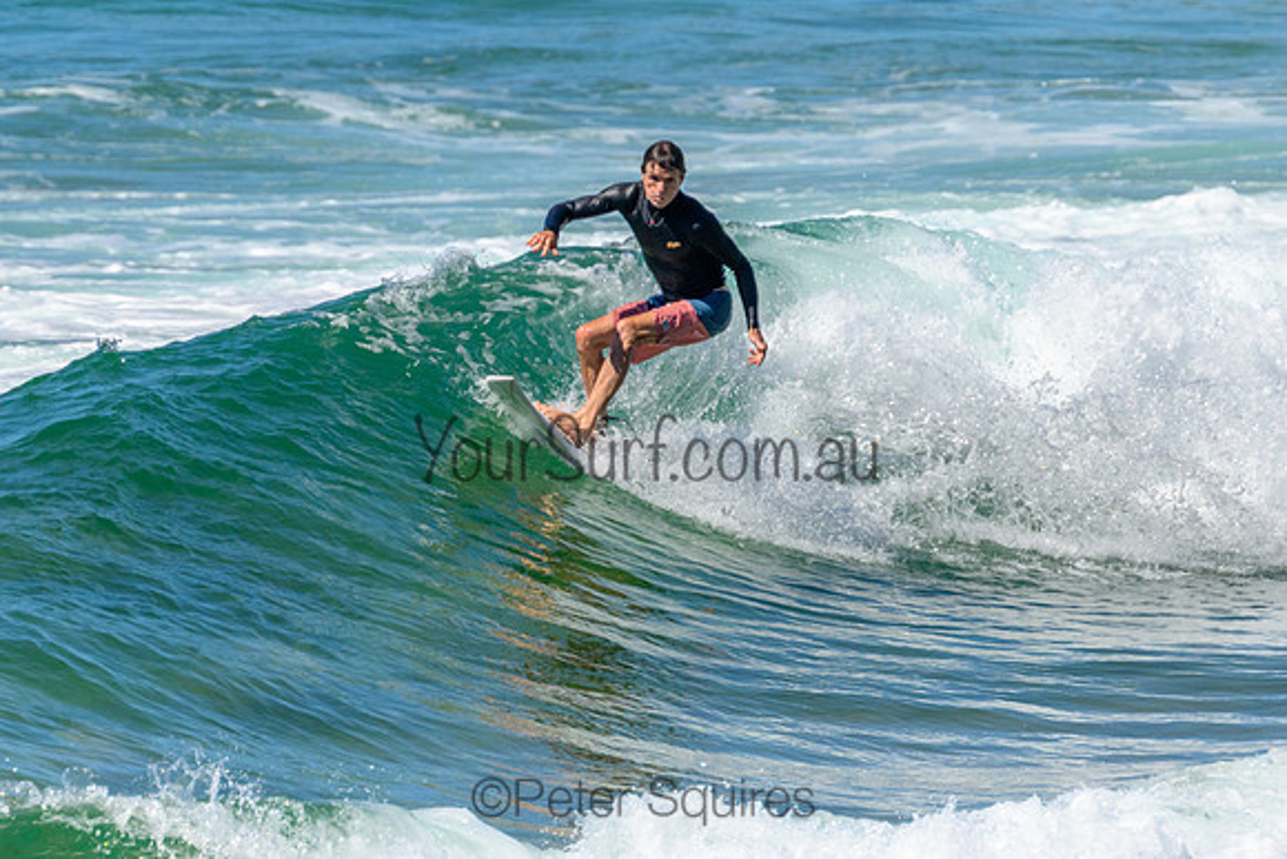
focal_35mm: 1101
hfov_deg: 1.9
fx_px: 39353
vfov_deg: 1.3
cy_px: 376
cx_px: 607
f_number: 11
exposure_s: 1/2000
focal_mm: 800
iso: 800
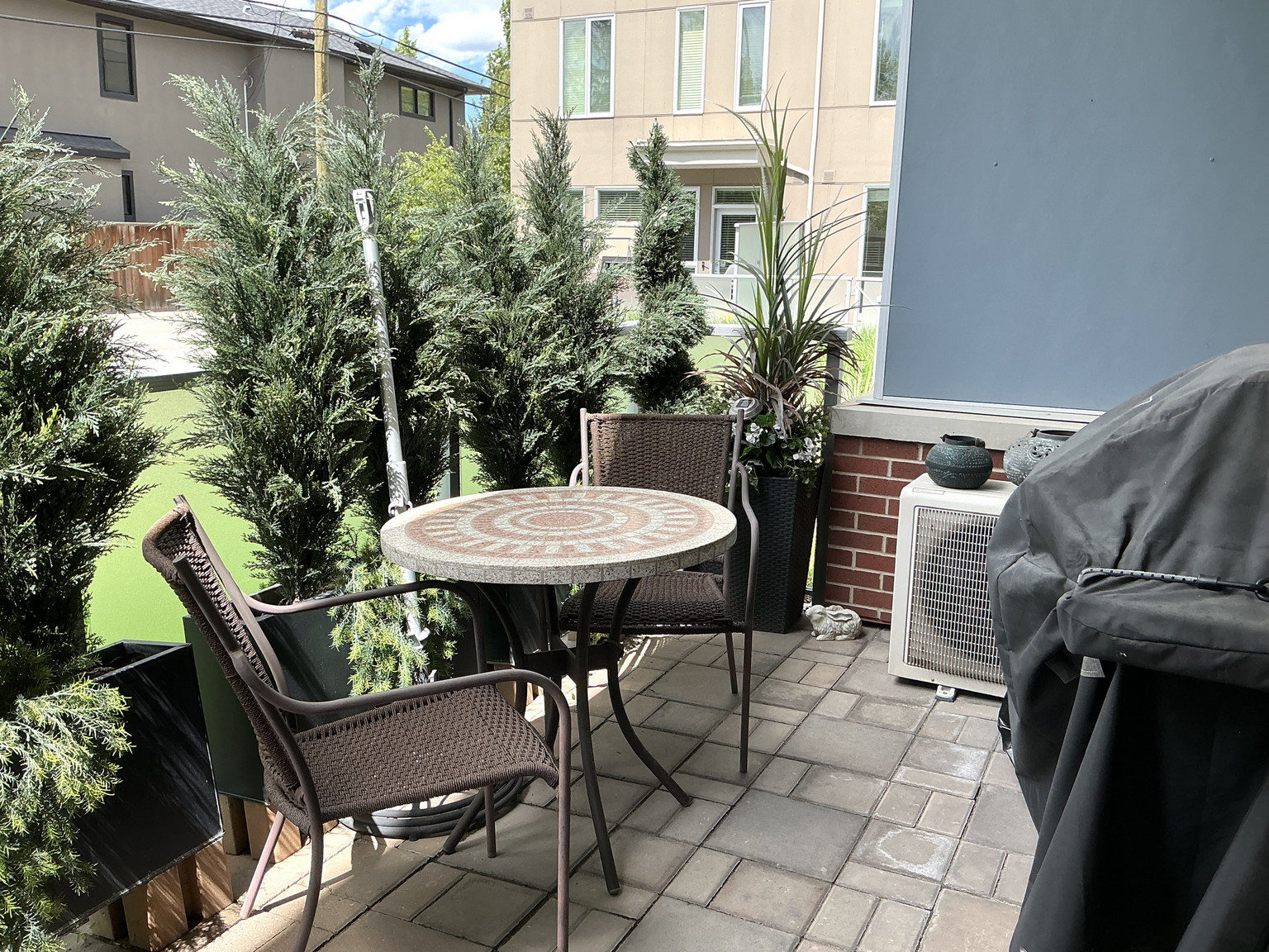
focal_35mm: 29
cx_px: 634
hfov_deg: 61.7
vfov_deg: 48.2
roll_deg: -1.6
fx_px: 1063
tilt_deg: -11.5
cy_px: 476
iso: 25
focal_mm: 3
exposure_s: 1/358
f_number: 1.8
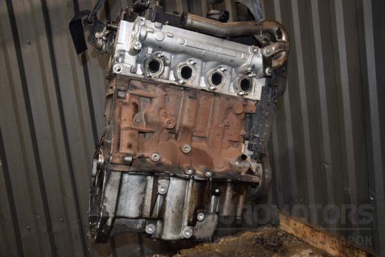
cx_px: 192
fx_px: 353
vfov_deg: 40.0
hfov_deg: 57.2
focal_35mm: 33
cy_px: 128
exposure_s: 1/60
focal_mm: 22
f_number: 5
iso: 800
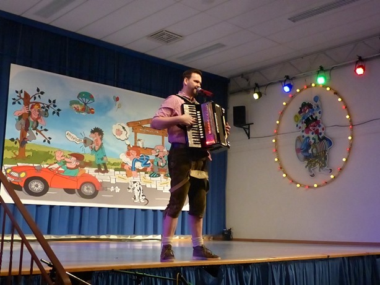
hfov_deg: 42.1
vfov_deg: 32.2
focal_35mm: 45
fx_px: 494
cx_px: 190
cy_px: 142
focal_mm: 8.1
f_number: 4
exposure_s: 1/160
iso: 1600
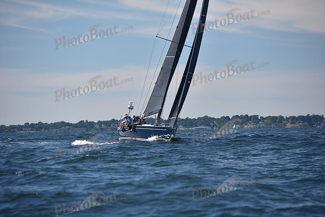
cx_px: 162
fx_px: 1806
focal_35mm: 200
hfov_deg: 10.3
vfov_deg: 6.9
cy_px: 108
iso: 200
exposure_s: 1/800
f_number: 5
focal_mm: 200
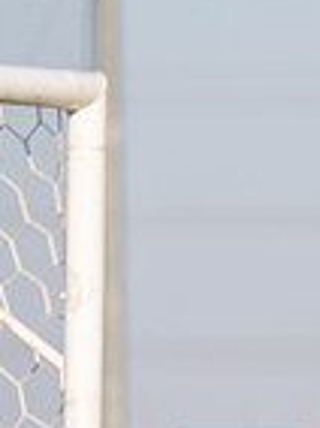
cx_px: 634
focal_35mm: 1275
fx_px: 15763
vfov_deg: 1.6
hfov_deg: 1.2
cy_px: 629
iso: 200
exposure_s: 1/2500
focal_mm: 200
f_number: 2.8
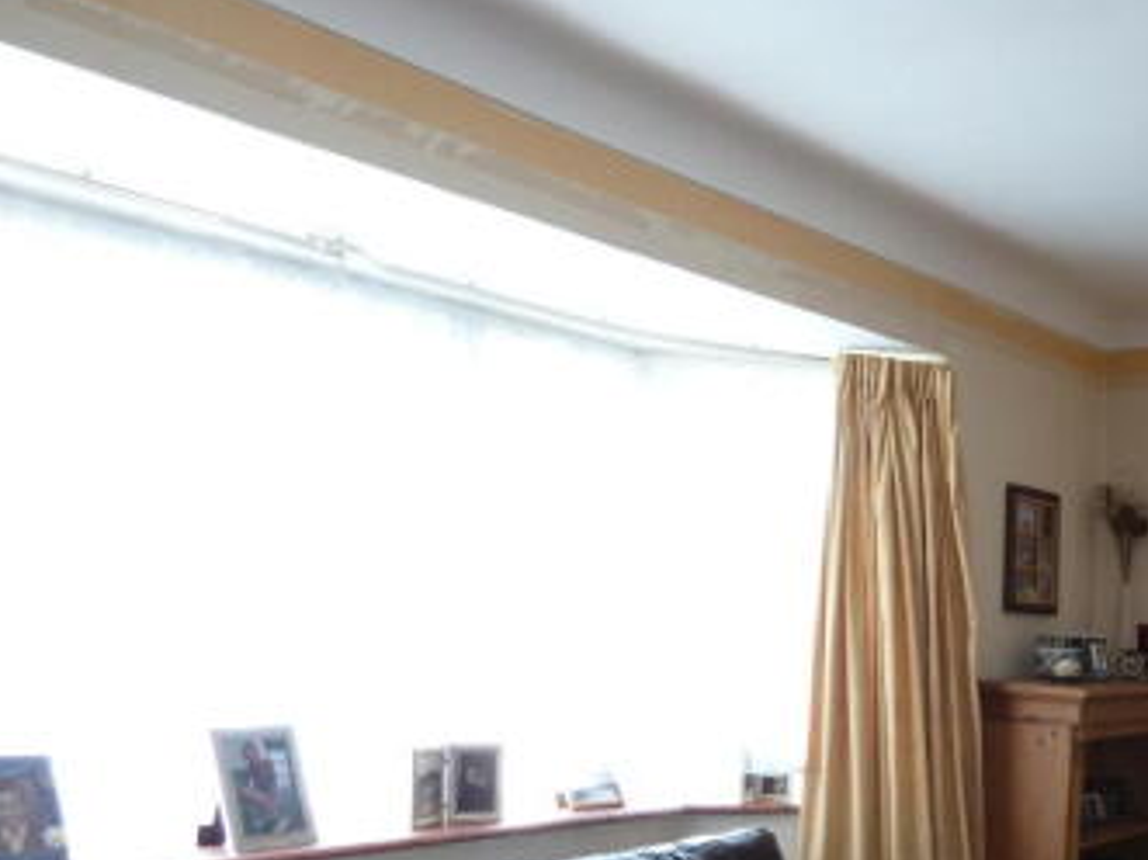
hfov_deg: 40.8
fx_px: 1459
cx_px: 952
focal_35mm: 44
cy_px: 713
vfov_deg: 31.8
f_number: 3.3
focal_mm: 4.1
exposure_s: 1/30
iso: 100
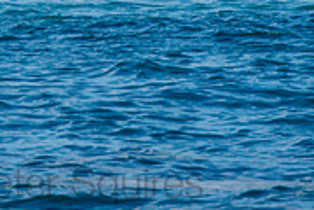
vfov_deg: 0.7
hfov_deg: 1.0
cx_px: 68
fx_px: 17338
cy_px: -108
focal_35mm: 1988
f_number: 5.6
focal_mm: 400
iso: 320
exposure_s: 1/2000
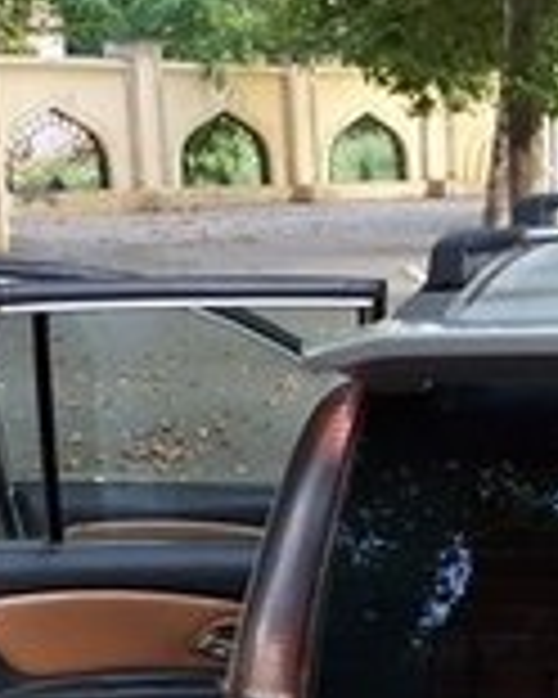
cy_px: 997
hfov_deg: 13.2
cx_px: 774
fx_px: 2312
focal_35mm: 112
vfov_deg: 15.9
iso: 64
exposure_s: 1/100
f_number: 1.9
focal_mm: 3.6
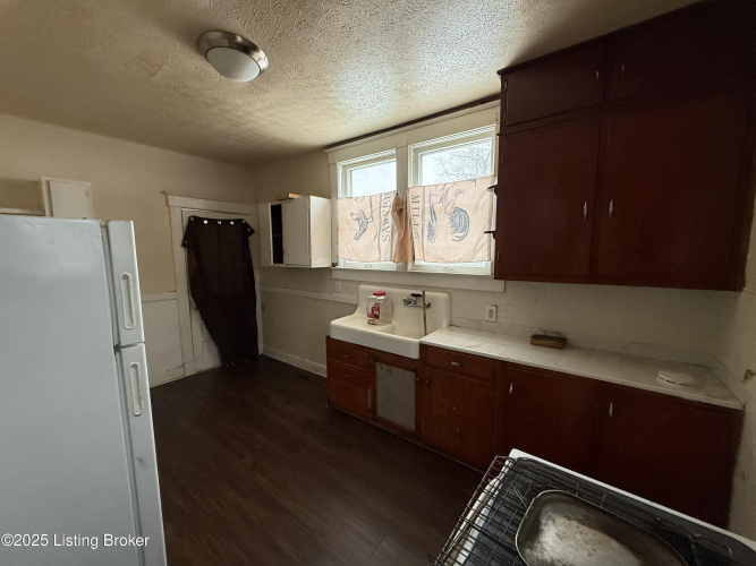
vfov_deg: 85.7
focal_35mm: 14
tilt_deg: -7.9
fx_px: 306
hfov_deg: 102.1
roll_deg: +0.2
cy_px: 283
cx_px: 378
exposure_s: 1/71
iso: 320
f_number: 2.2
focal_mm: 2.22
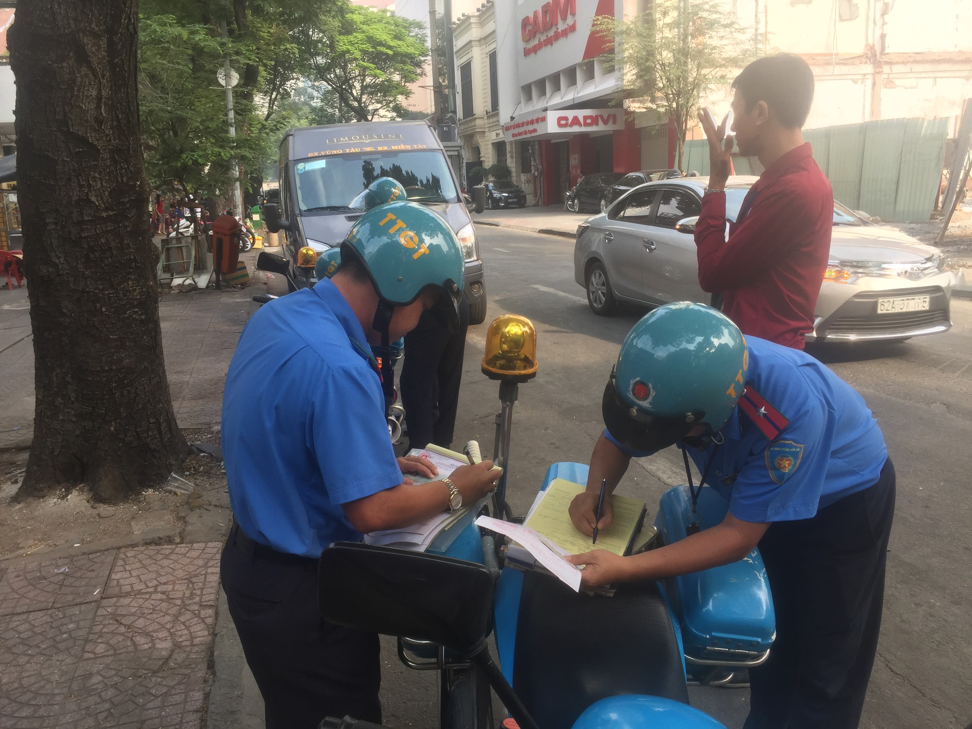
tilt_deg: -11.6
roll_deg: +1.8
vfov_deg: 48.2
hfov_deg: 61.7
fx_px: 814
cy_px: 364
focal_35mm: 29
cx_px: 486
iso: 32
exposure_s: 1/210
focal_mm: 4.15
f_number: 2.2
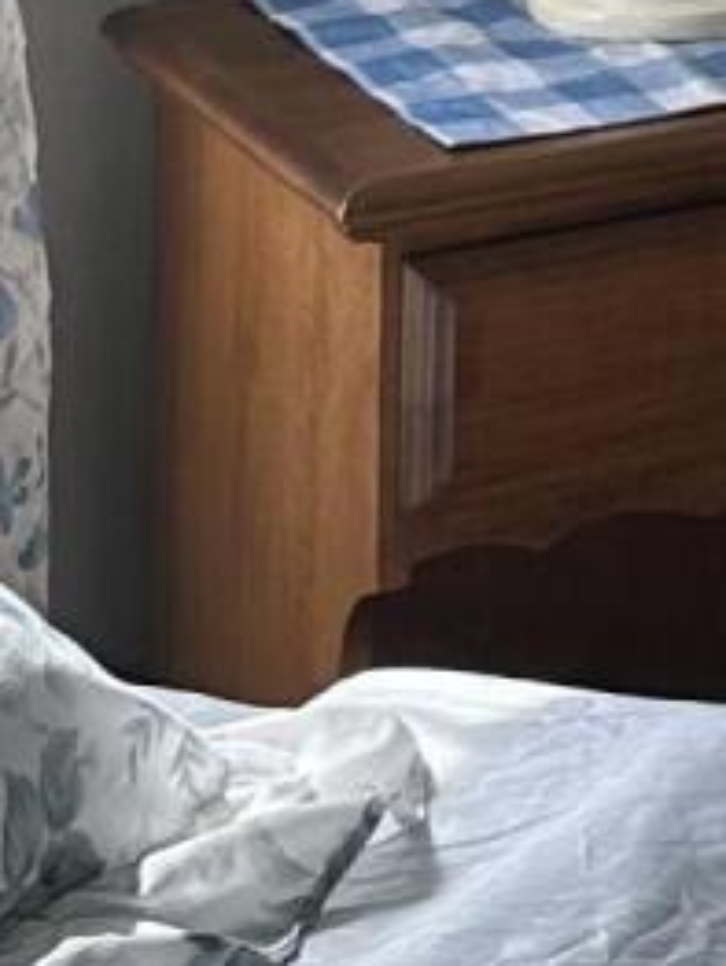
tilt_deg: -5.4
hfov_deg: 7.6
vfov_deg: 10.0
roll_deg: -2.3
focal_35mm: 183
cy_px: -929
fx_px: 5109
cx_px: 1721
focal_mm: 6.86
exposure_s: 1/164
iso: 64
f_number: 1.78
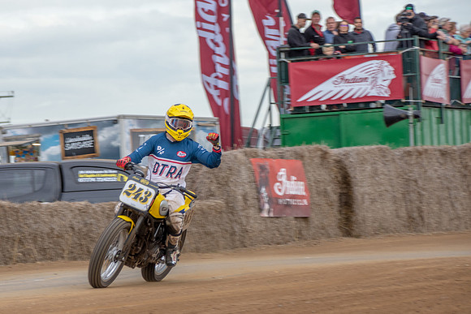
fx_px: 3731
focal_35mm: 285
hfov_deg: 7.2
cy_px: 181
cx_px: 133
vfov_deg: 4.8
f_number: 8
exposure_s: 1/200
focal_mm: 130
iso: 320
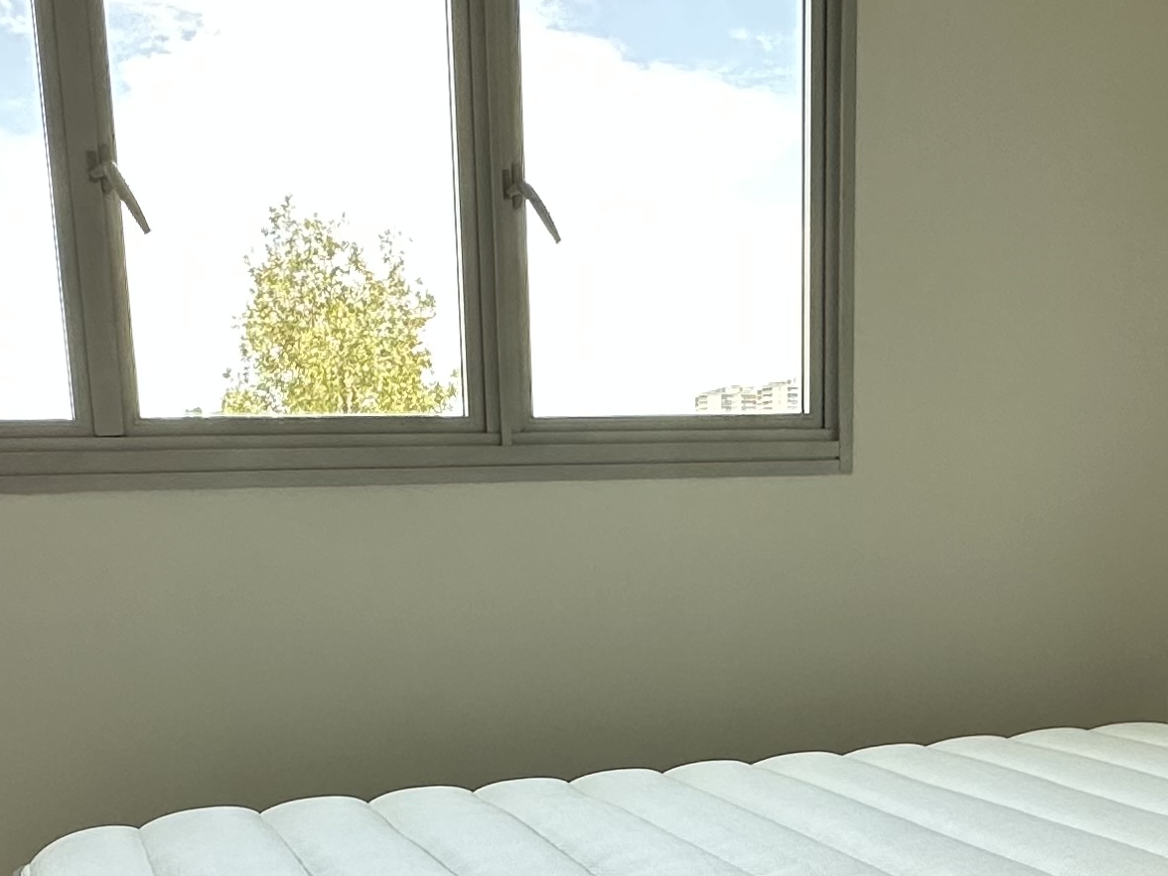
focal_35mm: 48
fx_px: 1620
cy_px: 845
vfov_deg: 28.6
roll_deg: +1.2
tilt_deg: -12.8
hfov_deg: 39.6
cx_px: 627
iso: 125
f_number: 2.2
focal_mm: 2.22
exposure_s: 1/99
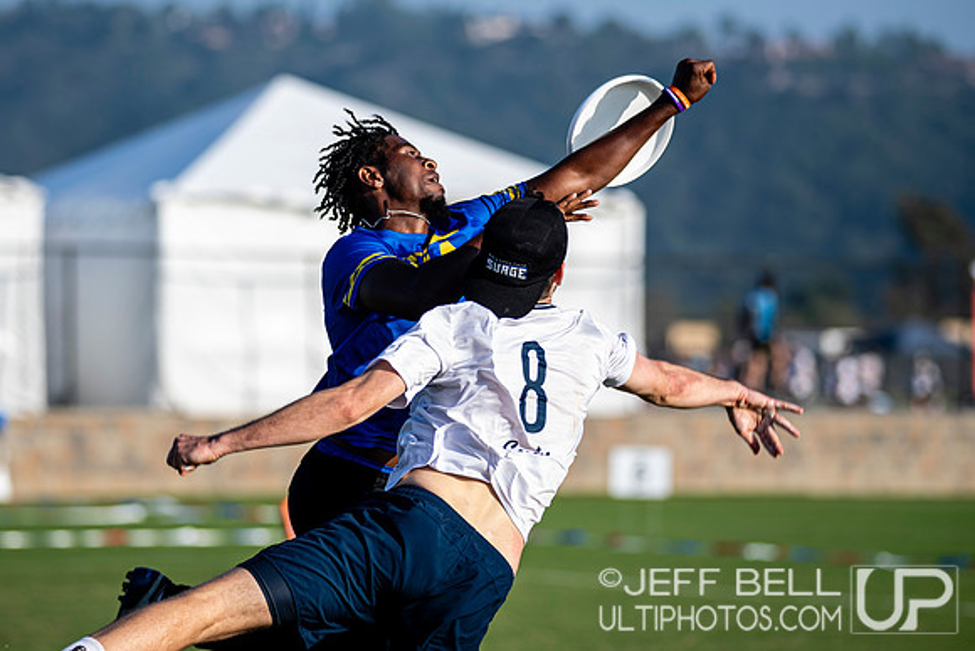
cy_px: 315
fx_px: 5828
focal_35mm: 215
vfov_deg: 6.4
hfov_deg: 9.6
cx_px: 446
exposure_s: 1/1000
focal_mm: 165
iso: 100
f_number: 3.2
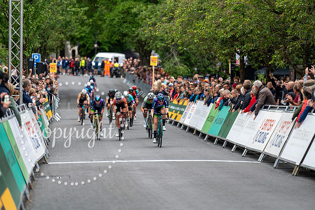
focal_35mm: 200
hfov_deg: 10.3
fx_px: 1750
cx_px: 158
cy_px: 105
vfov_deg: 6.9
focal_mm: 200
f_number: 2.8
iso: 1000
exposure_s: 1/800
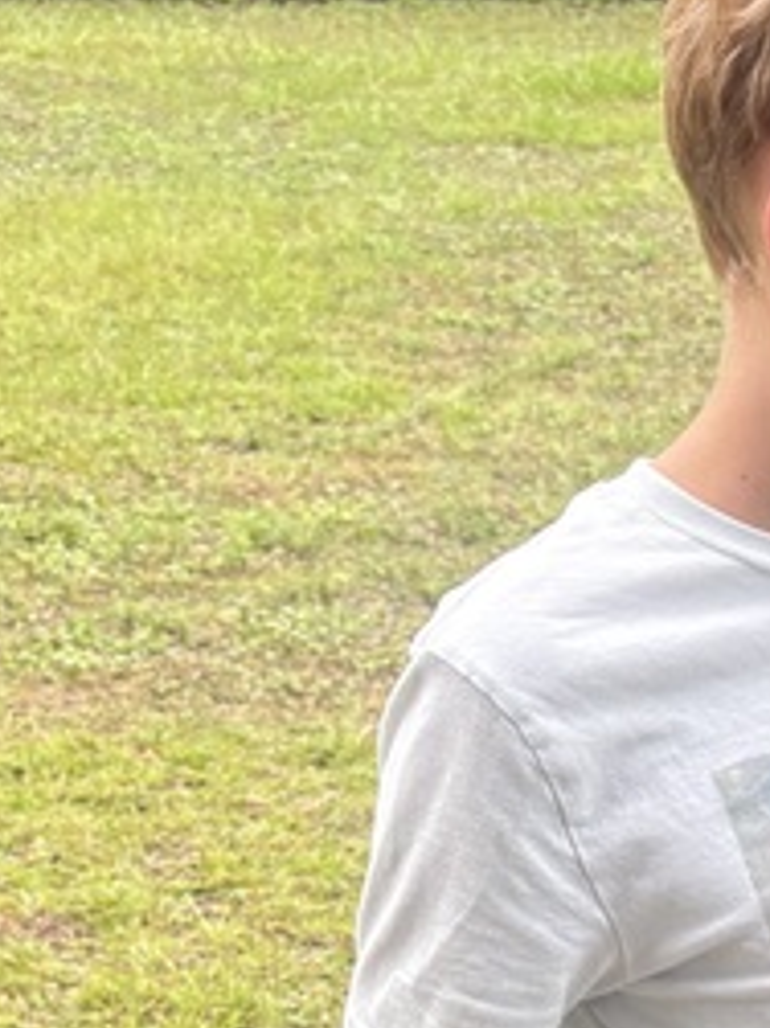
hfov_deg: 13.0
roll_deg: -1.1
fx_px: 3147
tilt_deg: -25.0
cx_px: 1229
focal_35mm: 106
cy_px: 1388
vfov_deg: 17.3
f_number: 1.6
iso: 64
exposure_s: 1/283
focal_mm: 5.96
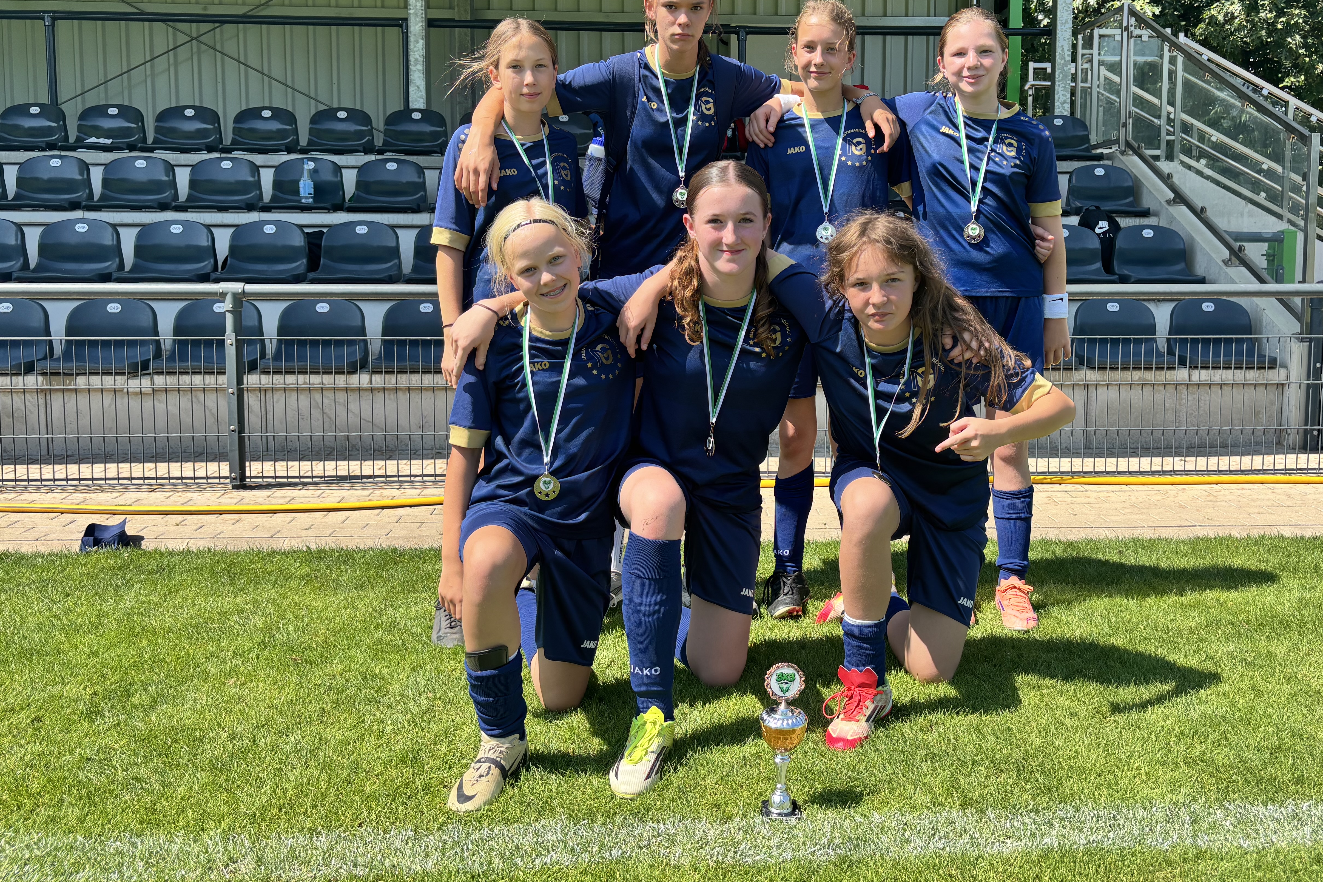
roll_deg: +0.2
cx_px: 734
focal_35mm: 32
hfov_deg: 58.6
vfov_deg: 40.9
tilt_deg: -5.3
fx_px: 1176
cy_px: 352
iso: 50
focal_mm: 5.96
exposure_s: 1/1295
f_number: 1.6
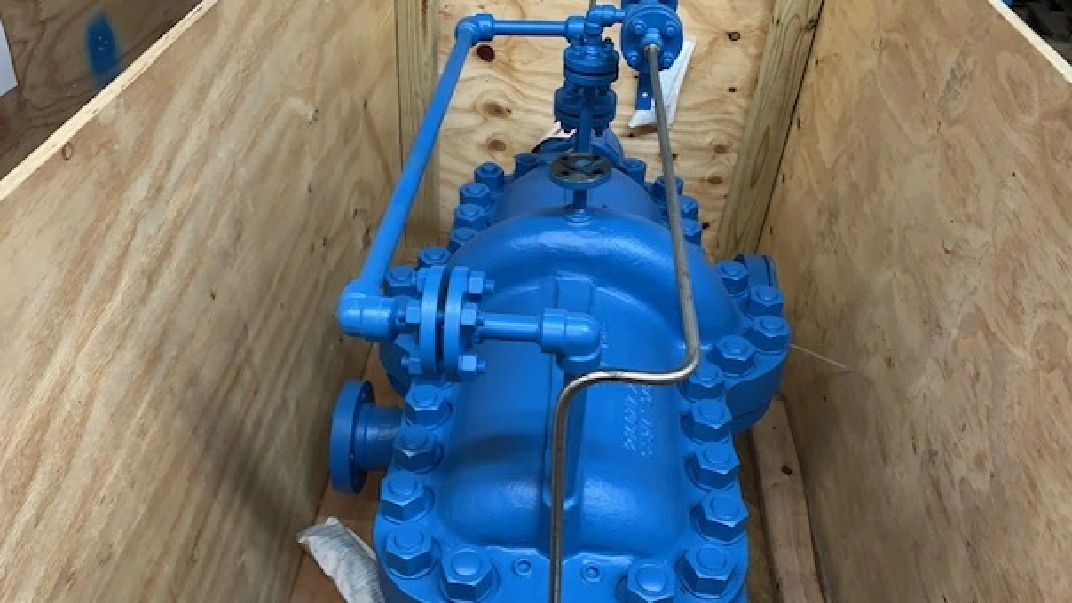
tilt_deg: -39.3
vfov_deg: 38.8
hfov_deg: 64.3
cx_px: 516
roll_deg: -4.6
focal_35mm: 30
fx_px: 853
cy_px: 355
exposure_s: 1/15
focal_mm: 4.25
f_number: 1.8
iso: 125
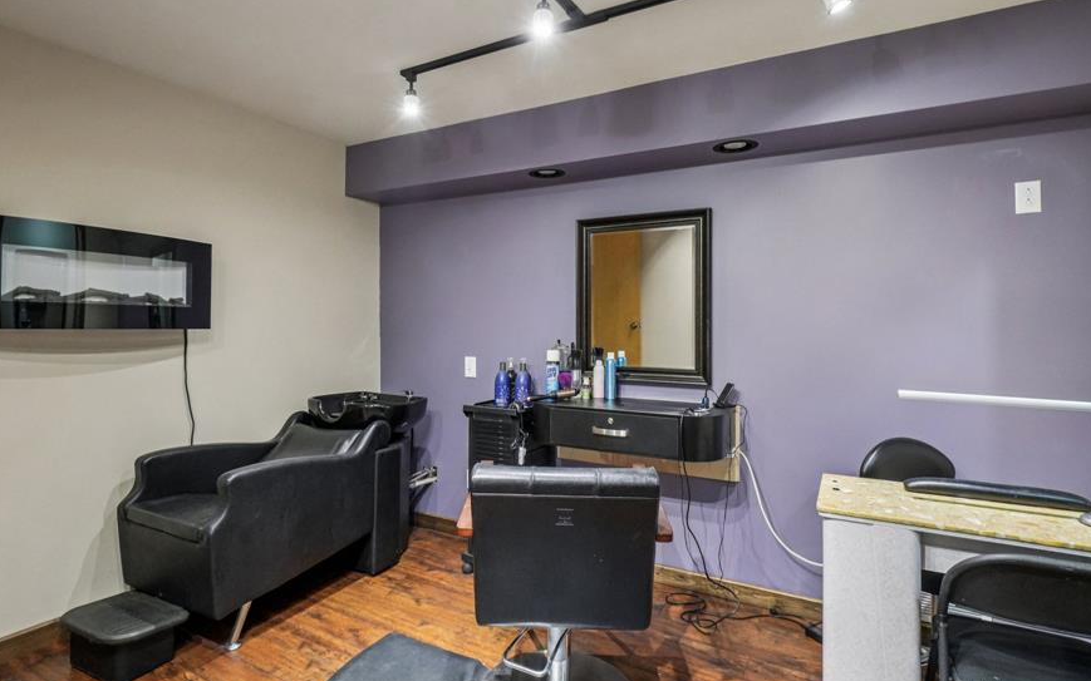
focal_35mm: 18
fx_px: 535
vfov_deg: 65.0
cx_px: 534
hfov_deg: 91.1
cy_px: 324
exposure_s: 1/30
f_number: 8
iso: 5000
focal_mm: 10
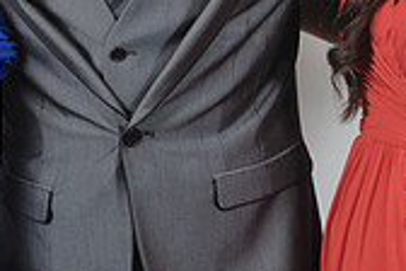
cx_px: 118
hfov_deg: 10.3
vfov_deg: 6.8
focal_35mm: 200
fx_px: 2255
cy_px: -157
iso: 1000
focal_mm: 58
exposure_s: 1/160
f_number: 7.1
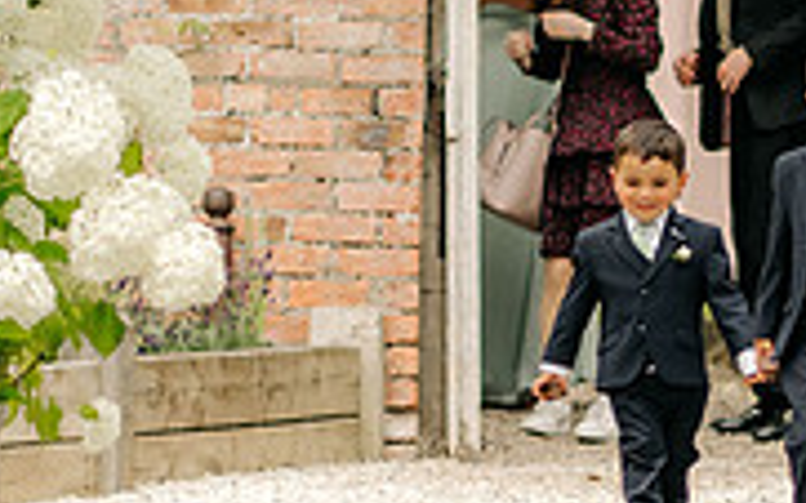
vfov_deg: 3.2
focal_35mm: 416
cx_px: 677
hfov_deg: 5.0
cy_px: 305
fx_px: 9135
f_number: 2
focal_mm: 85
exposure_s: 1/2000
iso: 100
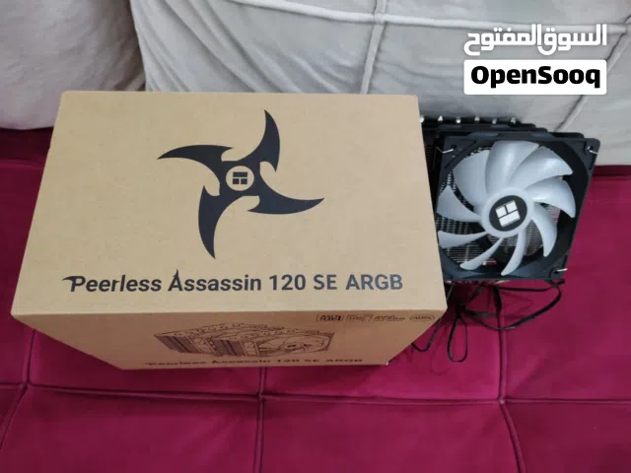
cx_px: 316
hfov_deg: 67.3
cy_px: 236
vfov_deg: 53.1
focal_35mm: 26
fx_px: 474
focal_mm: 4.75
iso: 811
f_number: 1.8
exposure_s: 1/25
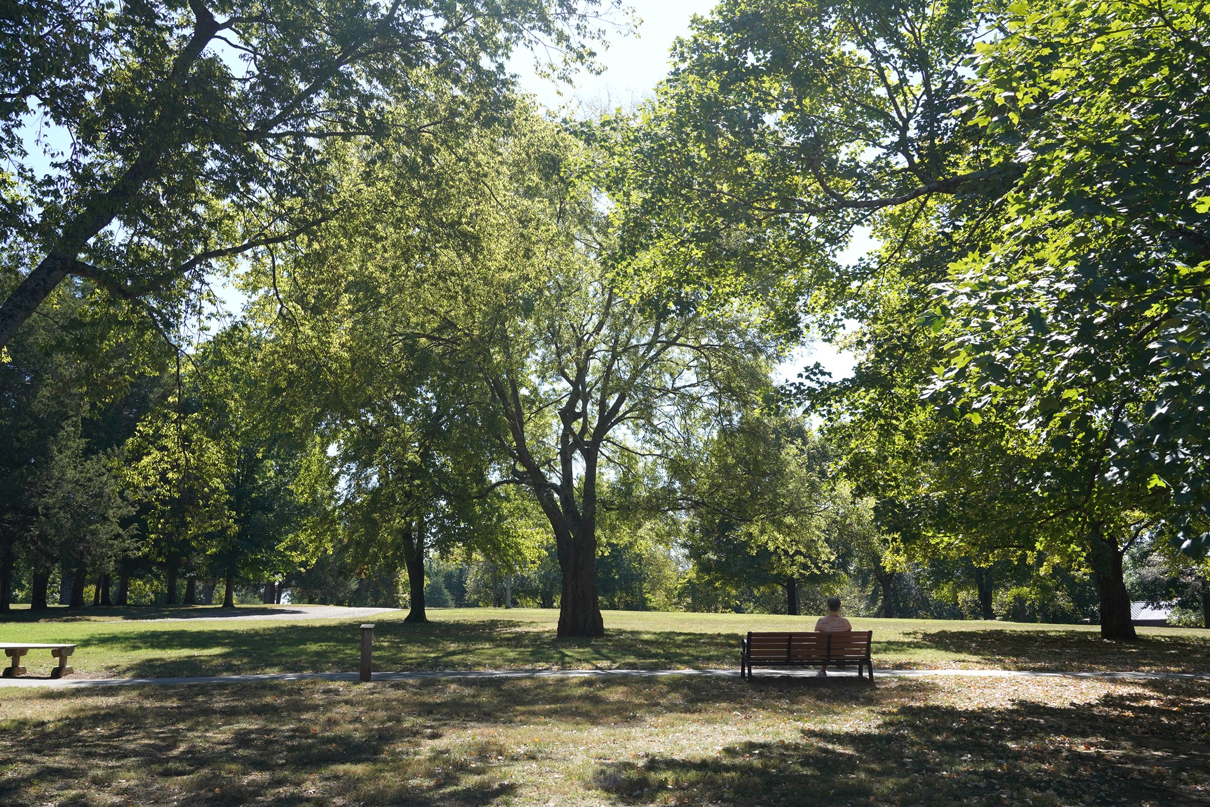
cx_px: 605
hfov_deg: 58.7
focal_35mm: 32
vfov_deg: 41.1
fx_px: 1076
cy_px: 404
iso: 400
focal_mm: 32
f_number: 9
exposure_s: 1/100
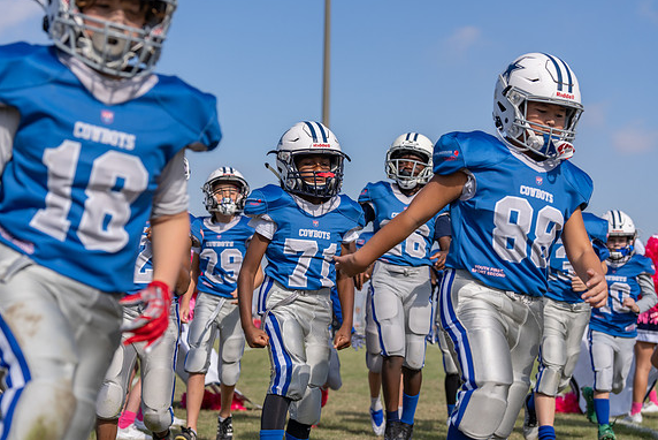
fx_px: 1298
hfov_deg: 28.4
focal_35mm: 71
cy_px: 218
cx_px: 329
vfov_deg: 19.2
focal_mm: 70
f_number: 4
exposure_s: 1/1600
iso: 125
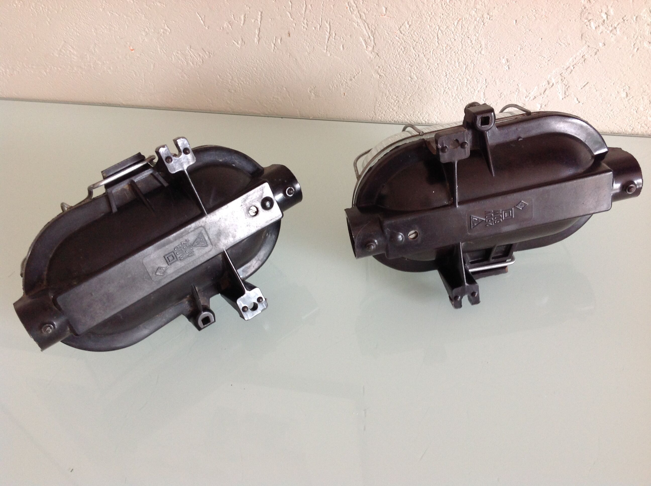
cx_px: 326
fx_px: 657
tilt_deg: -47.3
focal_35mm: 35
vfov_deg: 40.6
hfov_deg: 52.7
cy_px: 243
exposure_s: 1/15
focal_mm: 4.28
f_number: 2.4
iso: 100
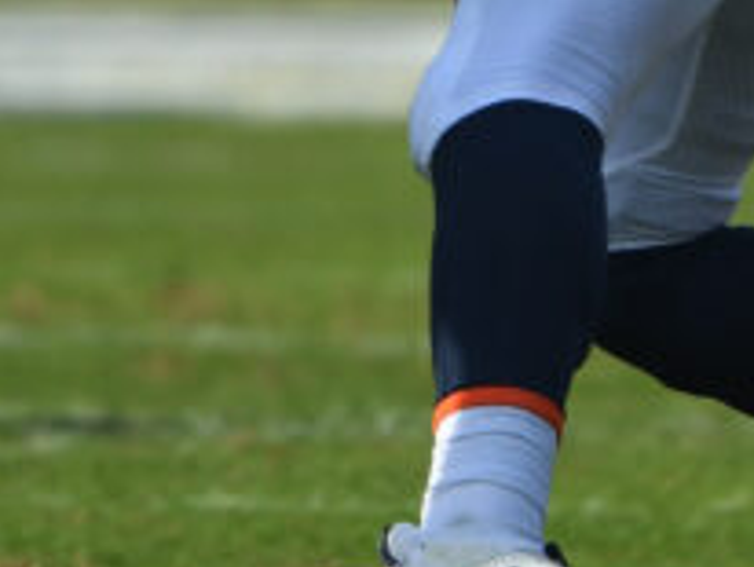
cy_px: -305
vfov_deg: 0.4
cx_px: 754
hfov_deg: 0.5
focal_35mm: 3935
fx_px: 85811
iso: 400
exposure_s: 1/1600
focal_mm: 550
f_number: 5.6
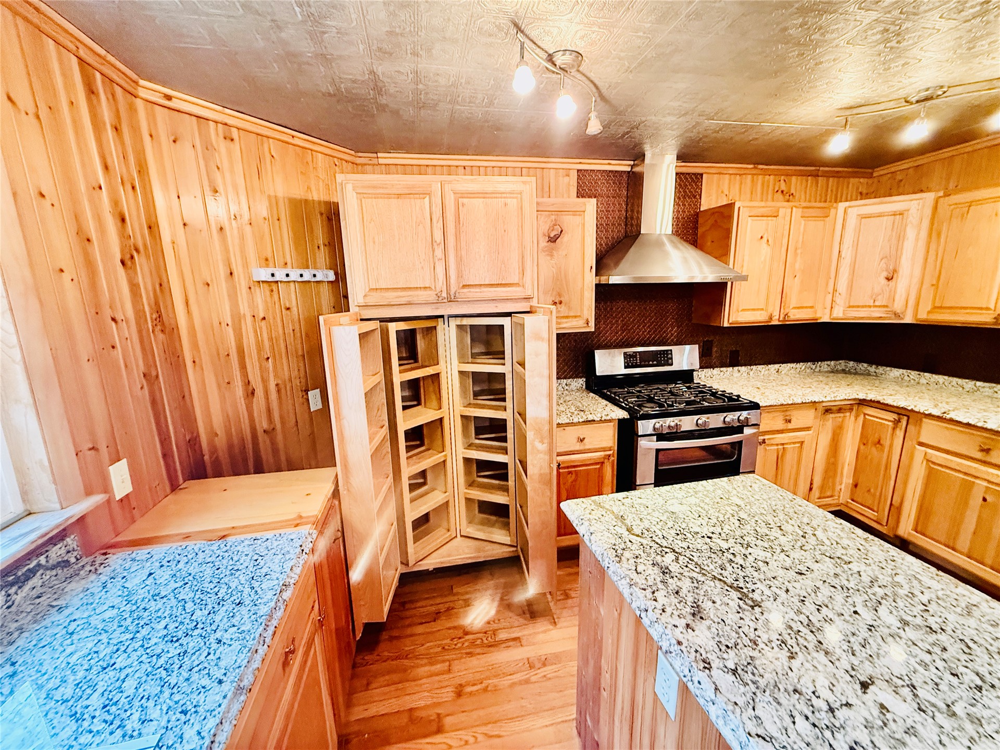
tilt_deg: -10.8
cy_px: 375
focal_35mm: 14
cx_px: 500
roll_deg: +1.3
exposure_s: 1/60
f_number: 2.2
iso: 800
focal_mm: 2.22
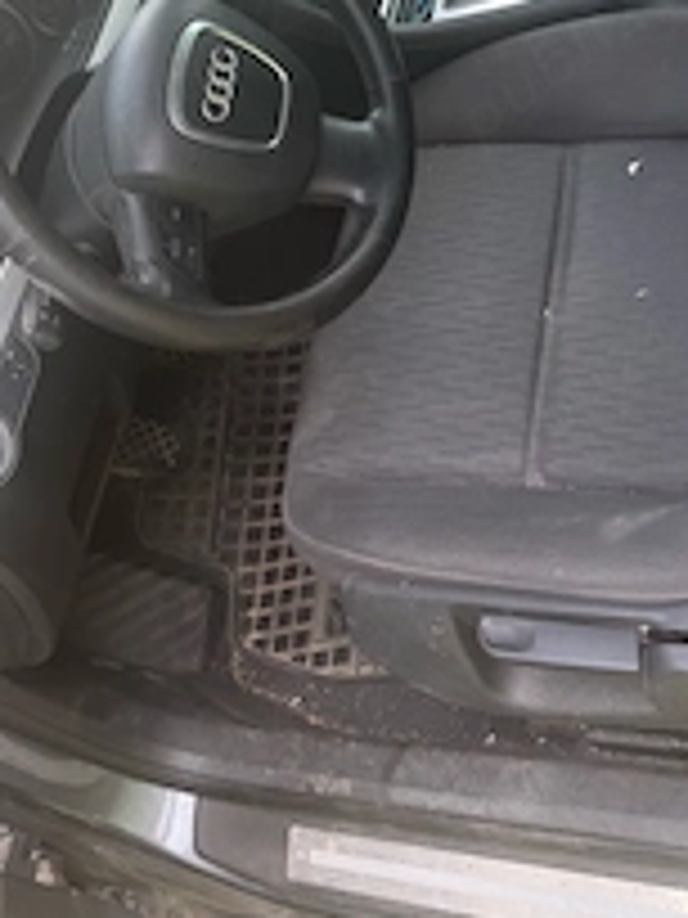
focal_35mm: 47
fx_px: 1246
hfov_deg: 30.9
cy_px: 86
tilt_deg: -35.7
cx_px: 346
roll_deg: +42.0
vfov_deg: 37.7
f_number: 1.78
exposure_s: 1/504
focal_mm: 6.76
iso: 100
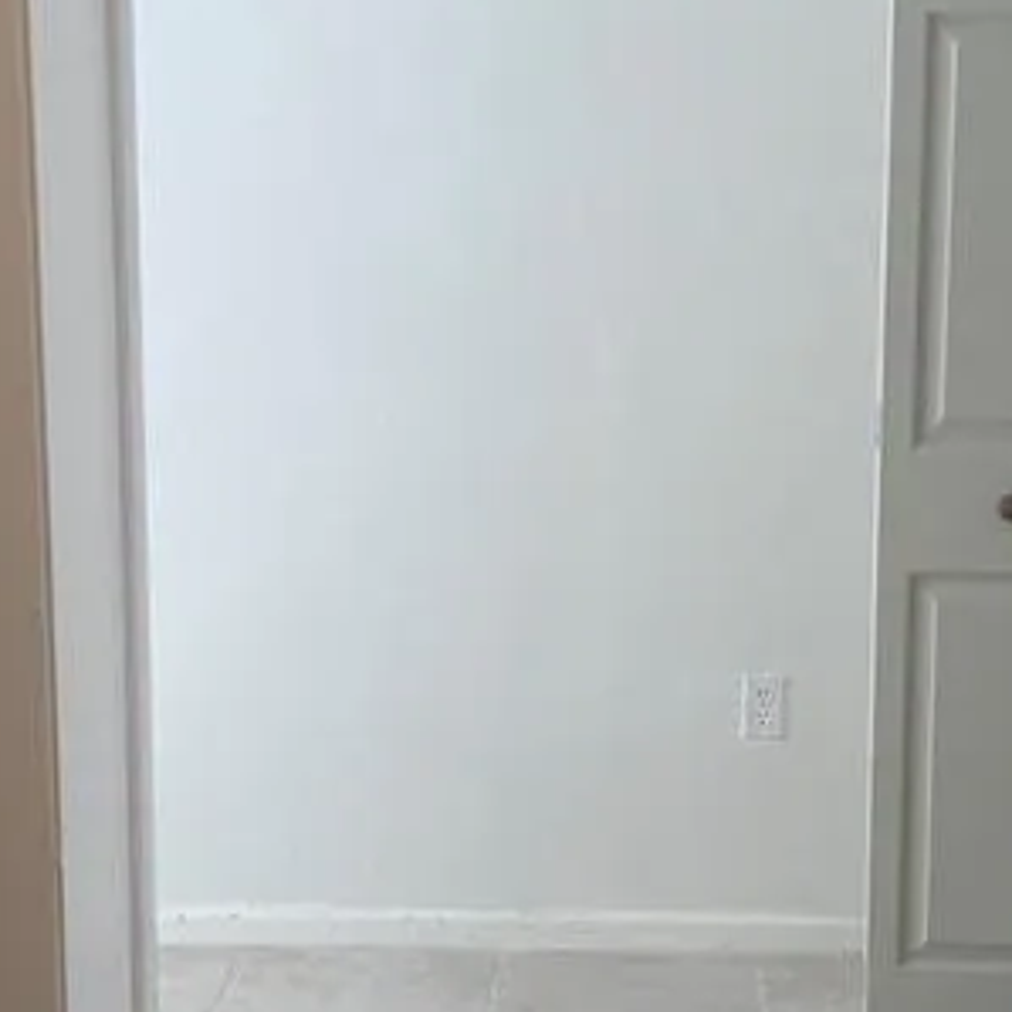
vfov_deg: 20.3
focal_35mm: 85
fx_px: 2811
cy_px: 751
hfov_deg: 20.4
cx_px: 602
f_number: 1.78
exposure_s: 1/358
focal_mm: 6.76
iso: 80
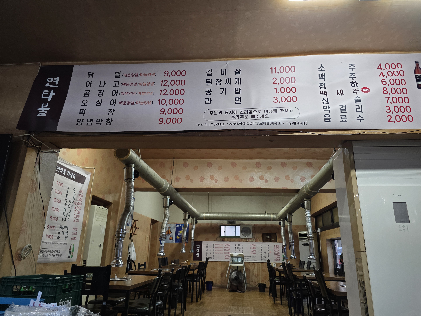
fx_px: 292
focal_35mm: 24
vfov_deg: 56.8
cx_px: 219
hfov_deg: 71.6
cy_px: 154
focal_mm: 6.3
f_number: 1.7
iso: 200
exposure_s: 1/120
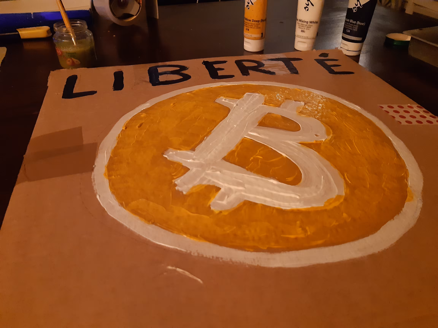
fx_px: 329
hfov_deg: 67.3
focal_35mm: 26
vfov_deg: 53.1
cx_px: 219
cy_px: 164
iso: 500
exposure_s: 1/20
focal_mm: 3.92
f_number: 1.7
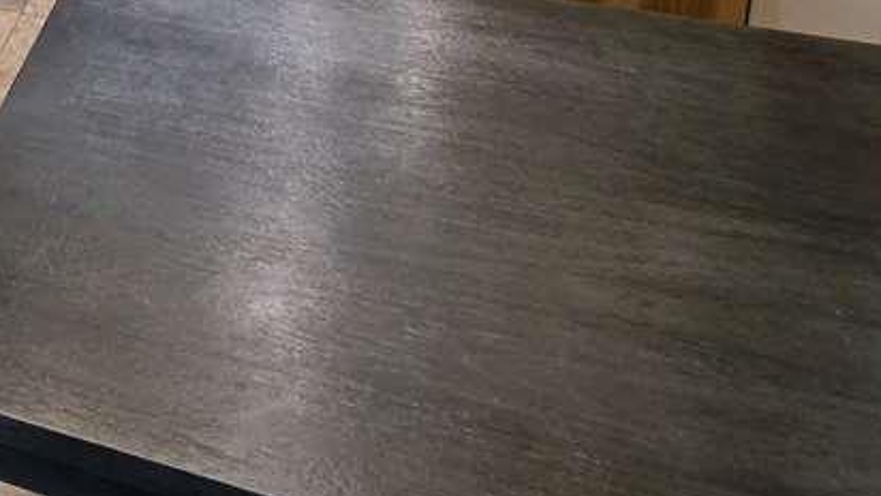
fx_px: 1028
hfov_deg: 39.3
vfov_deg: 20.7
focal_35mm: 44
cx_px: -53
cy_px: -346
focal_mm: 2.2
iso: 200
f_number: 1.9
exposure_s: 1/120
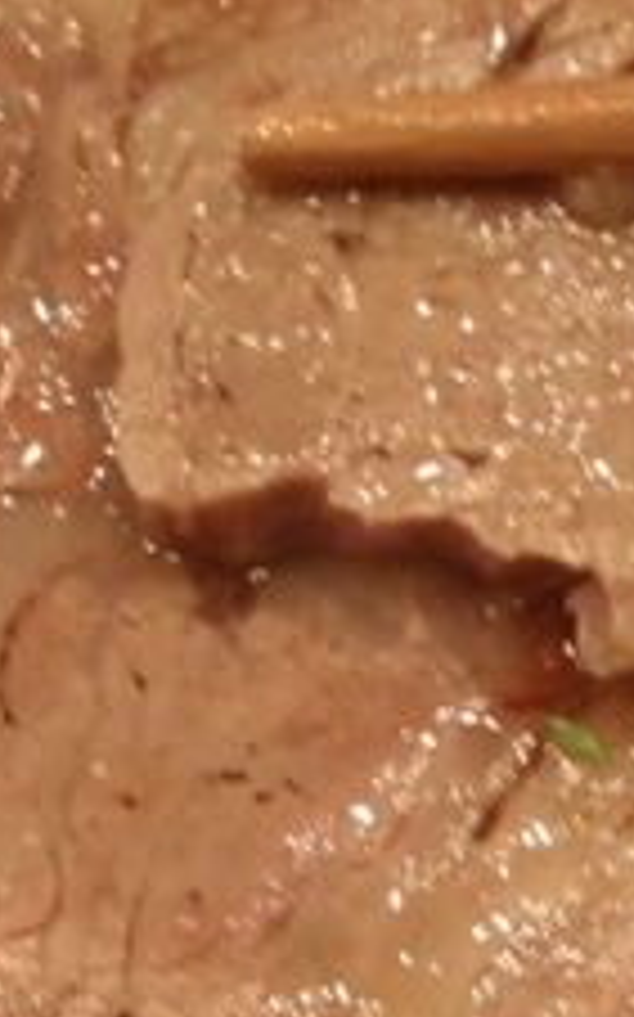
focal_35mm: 81
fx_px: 2242
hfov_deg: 16.0
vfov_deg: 25.4
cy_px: 702
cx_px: 443
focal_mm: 6.6
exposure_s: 1/3
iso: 100
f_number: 3.5
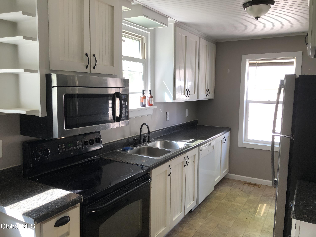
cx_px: 158
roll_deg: +0.2
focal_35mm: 28
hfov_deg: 63.4
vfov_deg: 49.7
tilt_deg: -5.4
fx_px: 256
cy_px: 118
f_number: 1.8
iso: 25
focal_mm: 3.99
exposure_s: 1/40
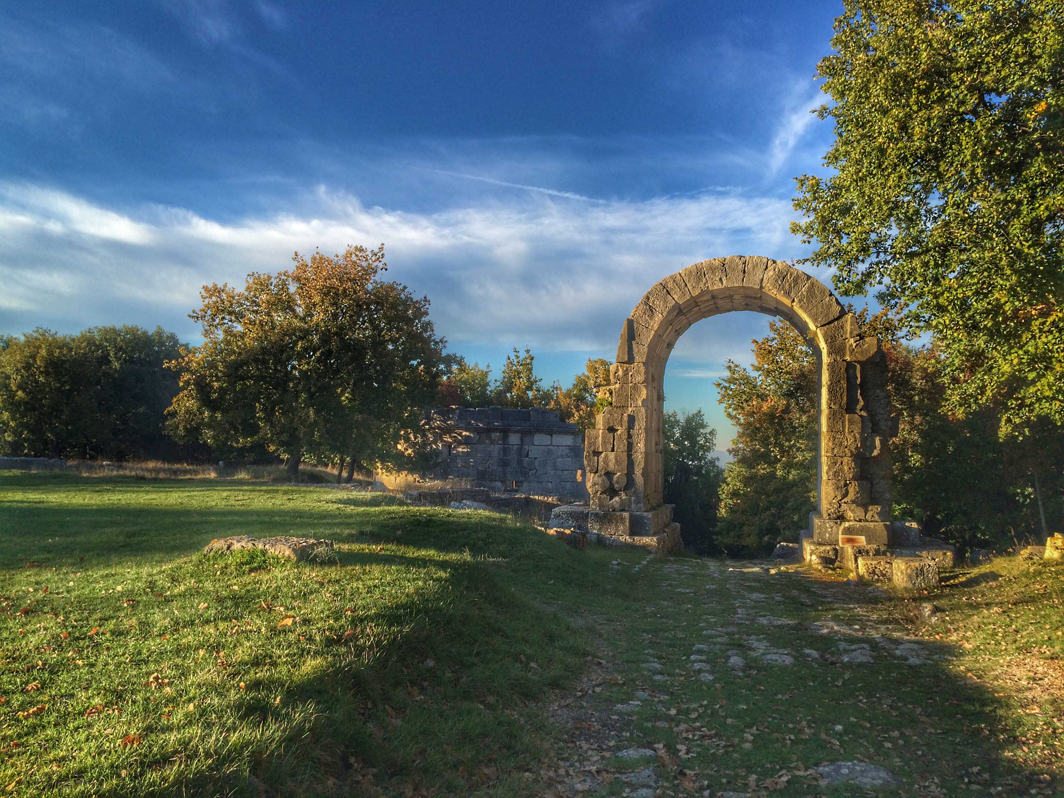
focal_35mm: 29
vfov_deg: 48.2
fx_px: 891
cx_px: 532
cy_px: 399
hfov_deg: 61.7
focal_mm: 4.15
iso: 32
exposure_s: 1/933
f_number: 2.2
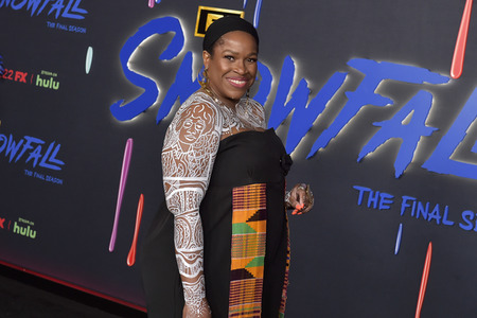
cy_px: 159
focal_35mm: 70
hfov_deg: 28.8
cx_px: 238
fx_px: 927
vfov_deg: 19.5
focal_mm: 70
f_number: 6.3
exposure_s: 1/250
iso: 2000
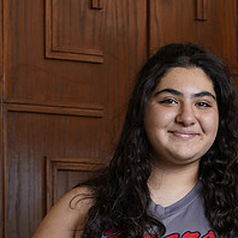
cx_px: 157
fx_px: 1641
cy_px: 260
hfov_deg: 8.3
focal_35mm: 211
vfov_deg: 8.2
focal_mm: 85
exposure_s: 1/250
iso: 200
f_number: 5.6
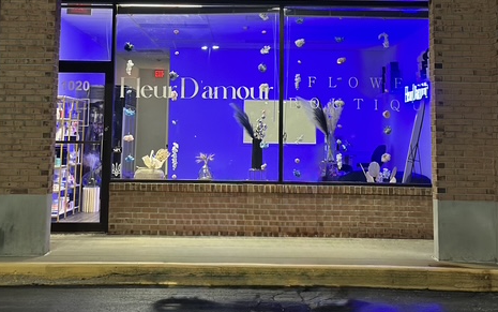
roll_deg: -0.8
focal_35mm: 70
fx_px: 950
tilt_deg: +6.7
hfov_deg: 29.4
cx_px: 245
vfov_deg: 18.3
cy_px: 17
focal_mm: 6.86
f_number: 1.78
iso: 640
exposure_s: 1/30
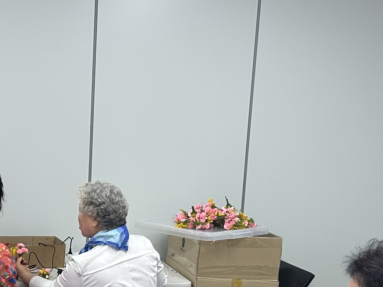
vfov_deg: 20.0
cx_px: 97
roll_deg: -2.5
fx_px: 797
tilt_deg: -10.6
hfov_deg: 26.7
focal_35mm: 72
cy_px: 268
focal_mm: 6.86
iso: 125
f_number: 1.78
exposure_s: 1/120
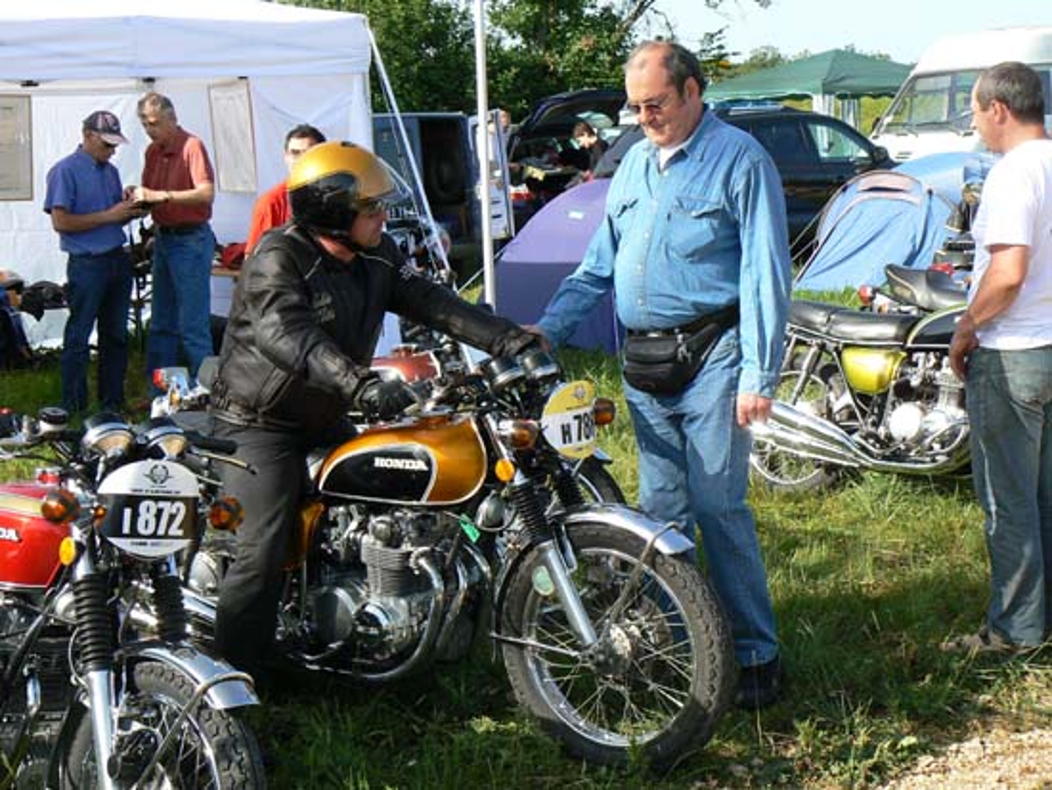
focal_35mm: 60
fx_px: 1824
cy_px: 395
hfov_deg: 32.2
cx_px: 526
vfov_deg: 24.4
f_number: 5.6
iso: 80
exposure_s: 1/250
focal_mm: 10.1
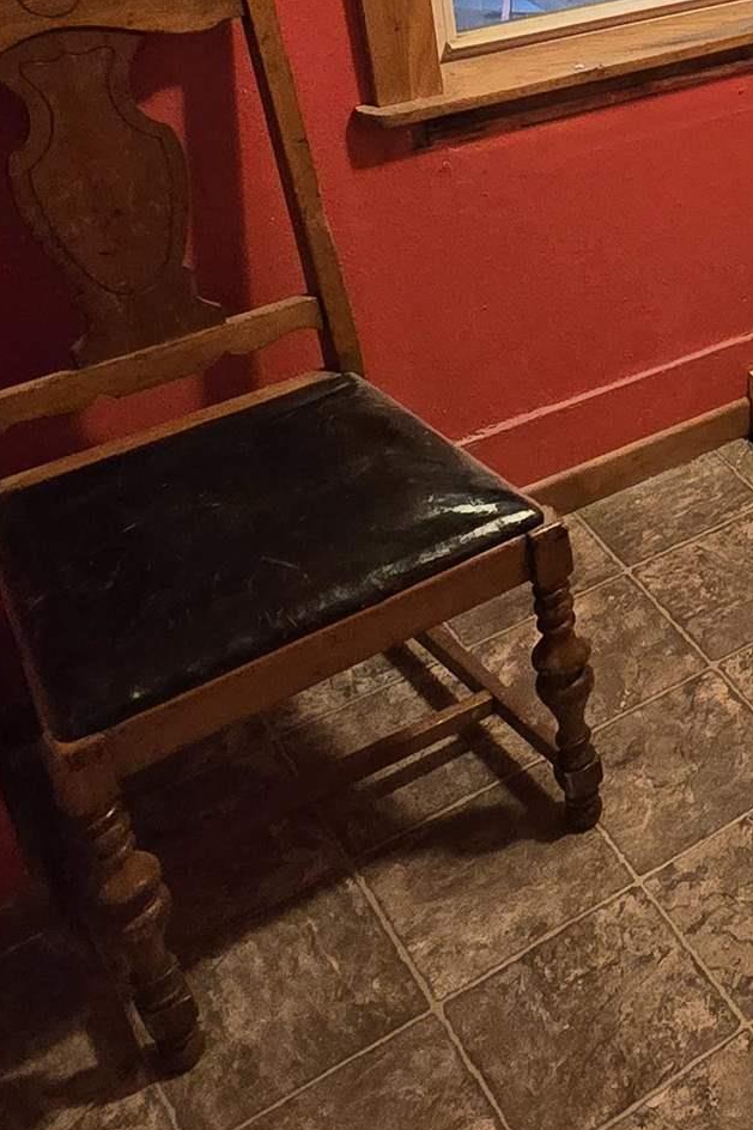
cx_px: 1160
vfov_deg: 42.1
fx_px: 1381
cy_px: 188
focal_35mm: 44
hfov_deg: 23.6
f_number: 2.2
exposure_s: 1/60
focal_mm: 2.2
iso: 500
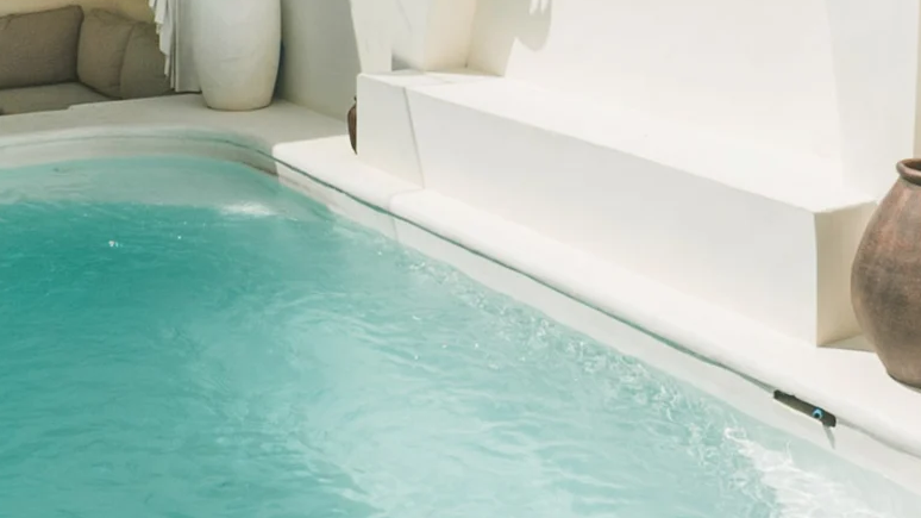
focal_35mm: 52
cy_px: -110
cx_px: 469
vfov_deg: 21.4
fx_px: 1270
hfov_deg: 39.9
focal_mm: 10
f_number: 13
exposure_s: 1/400
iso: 100
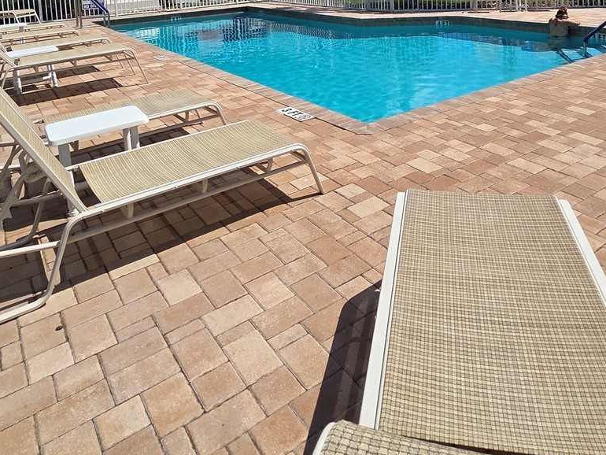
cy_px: -11
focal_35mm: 27
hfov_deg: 64.9
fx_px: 473
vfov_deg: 43.2
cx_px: 355
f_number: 2.2
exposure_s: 1/3707
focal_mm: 2.2
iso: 50
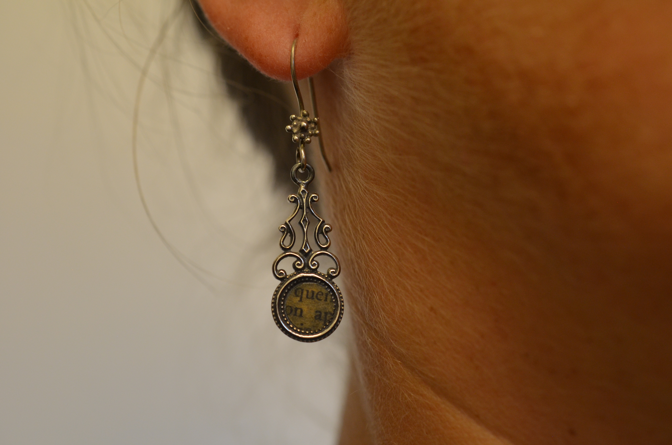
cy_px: 222
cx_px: 336
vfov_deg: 22.5
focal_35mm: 60
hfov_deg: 33.5
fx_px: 1118
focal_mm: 40
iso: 800
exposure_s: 1/60
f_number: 5.6
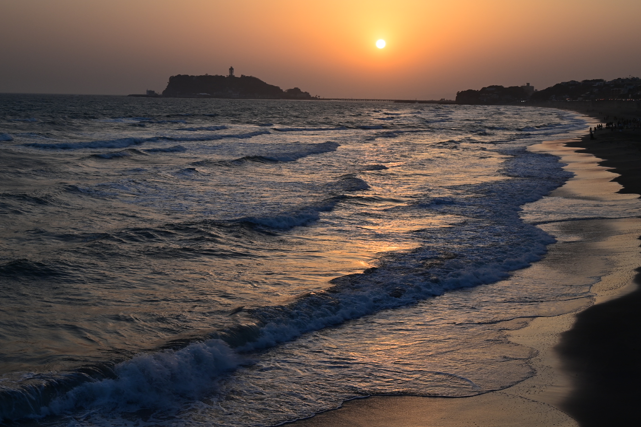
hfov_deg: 38.9
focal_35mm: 51
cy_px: 233
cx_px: 297
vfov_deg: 26.5
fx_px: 908
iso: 100
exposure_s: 1/80
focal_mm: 44
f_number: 10
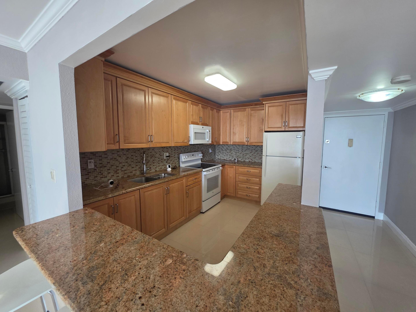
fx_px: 156
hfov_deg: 106.2
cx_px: 208
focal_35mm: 13
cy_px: 156
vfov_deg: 89.9
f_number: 1.9
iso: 160
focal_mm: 2.2
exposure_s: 1/120
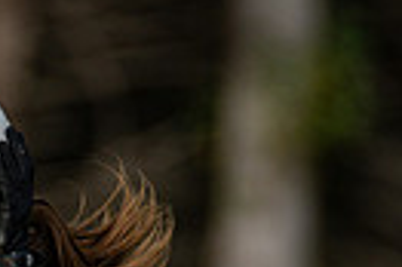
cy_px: 528
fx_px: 22261
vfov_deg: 0.7
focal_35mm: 1996
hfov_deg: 1.0
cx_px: -92
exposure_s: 1/3200
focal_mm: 300
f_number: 2.8
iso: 220
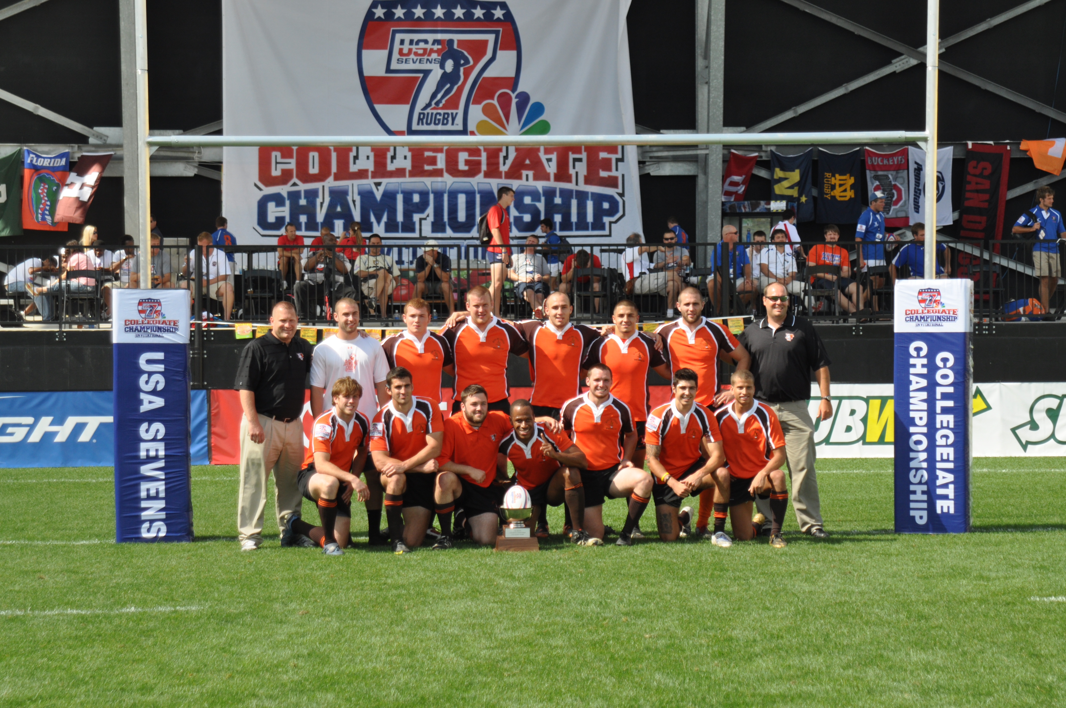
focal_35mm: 93
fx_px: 2750
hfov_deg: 21.9
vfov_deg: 14.7
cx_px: 533
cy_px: 354
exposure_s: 1/1000
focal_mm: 62
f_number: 5
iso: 400
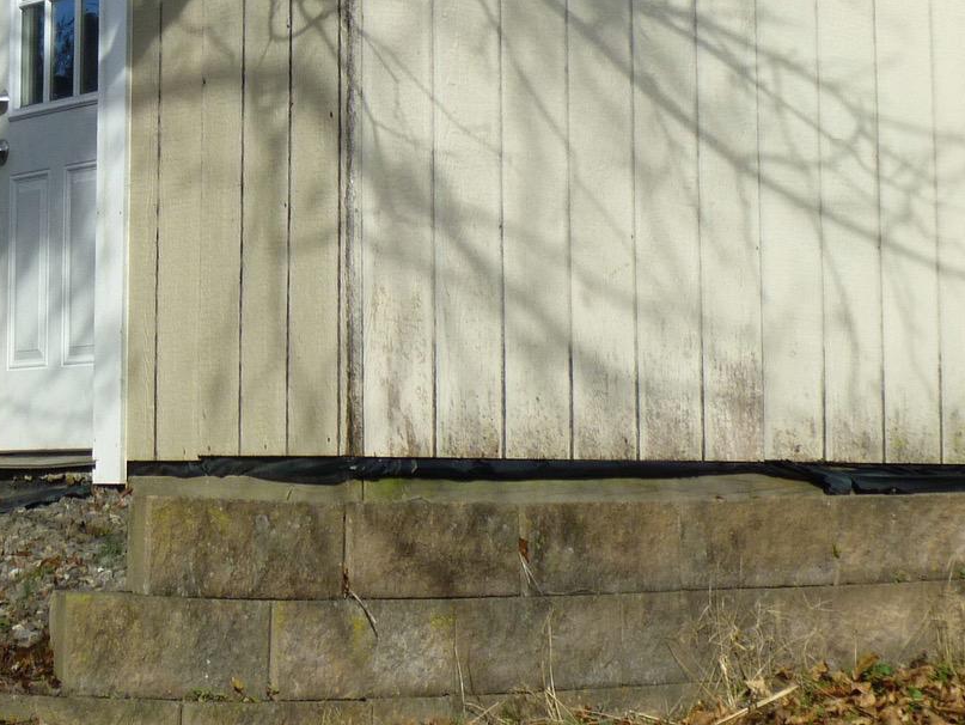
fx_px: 2901
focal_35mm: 104
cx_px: 105
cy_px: 93
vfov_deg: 14.1
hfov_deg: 18.6
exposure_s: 1/800
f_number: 3.8
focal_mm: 7.4
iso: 100
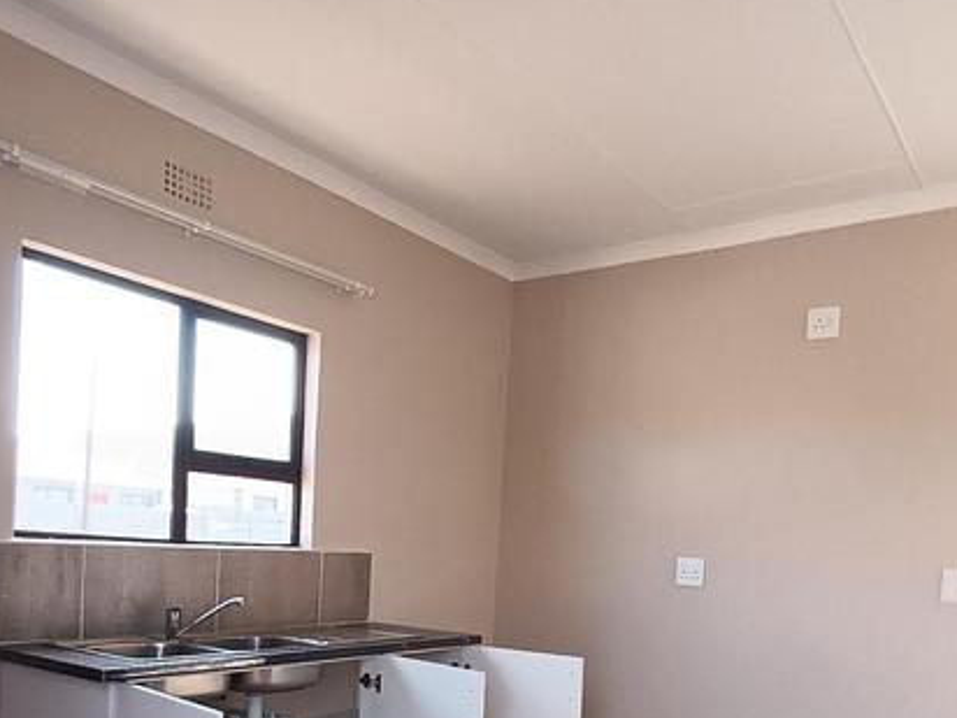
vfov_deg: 40.9
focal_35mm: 33
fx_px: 912
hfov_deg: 55.3
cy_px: 588
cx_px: 458
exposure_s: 1/100
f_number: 2.2
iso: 245
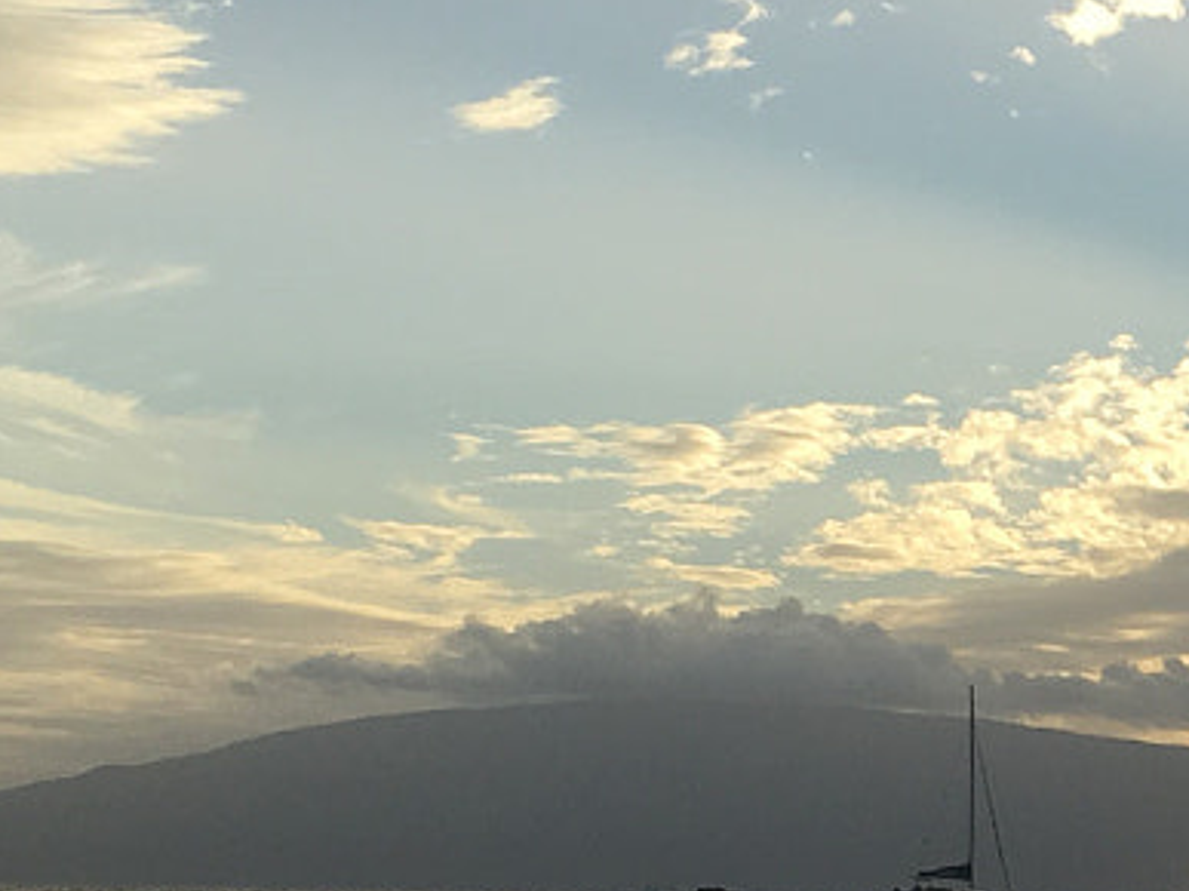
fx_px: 4121
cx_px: 1561
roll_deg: -1.0
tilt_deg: +0.1
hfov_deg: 15.6
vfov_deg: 12.1
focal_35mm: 120
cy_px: 980
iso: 25
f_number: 2.2
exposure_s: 1/1221
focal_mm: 4.15
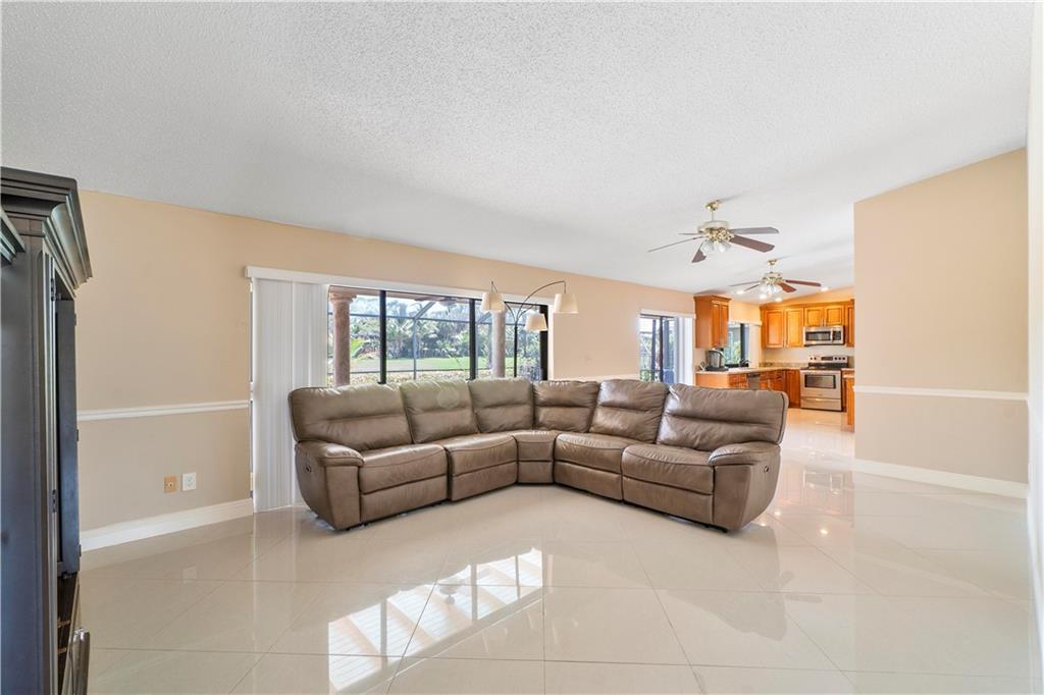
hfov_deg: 100.4
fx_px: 435
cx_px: 522
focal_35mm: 15
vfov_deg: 77.3
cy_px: 348
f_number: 11
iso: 160
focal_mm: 10
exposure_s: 1/2.5
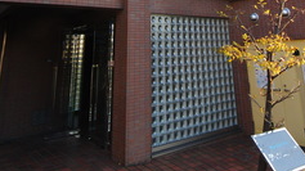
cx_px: 175
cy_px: -33
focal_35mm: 34
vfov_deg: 29.7
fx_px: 275
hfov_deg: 57.8
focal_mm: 8
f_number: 5.6
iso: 200
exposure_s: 1/60
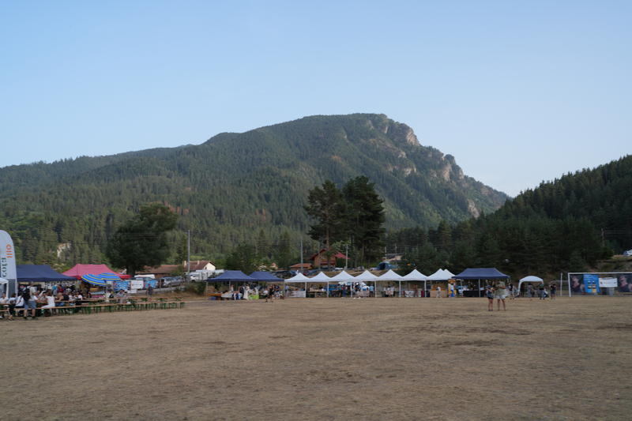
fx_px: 614
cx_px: 316
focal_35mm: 35
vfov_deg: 37.8
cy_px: 210
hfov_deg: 54.4
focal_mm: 35
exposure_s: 1/80
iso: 100
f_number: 8
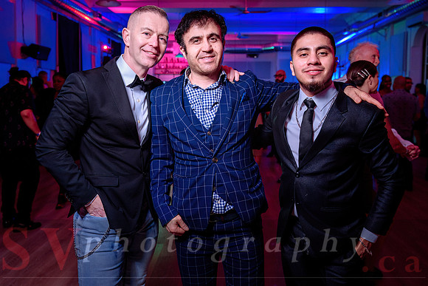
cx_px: 214
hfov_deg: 55.2
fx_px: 409
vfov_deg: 38.4
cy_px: 127
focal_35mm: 34
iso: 800
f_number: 3.5
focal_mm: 31
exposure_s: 1/60
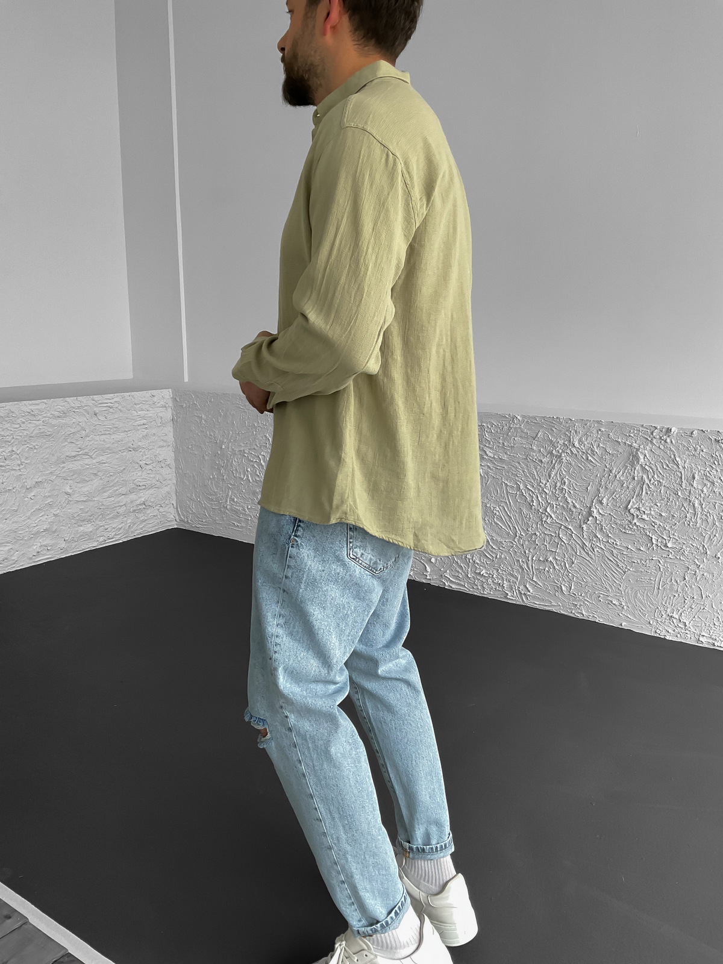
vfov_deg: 61.7
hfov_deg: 48.2
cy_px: 482
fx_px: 808
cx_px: 362
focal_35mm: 29
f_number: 1.8
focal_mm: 3
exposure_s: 1/120
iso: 64
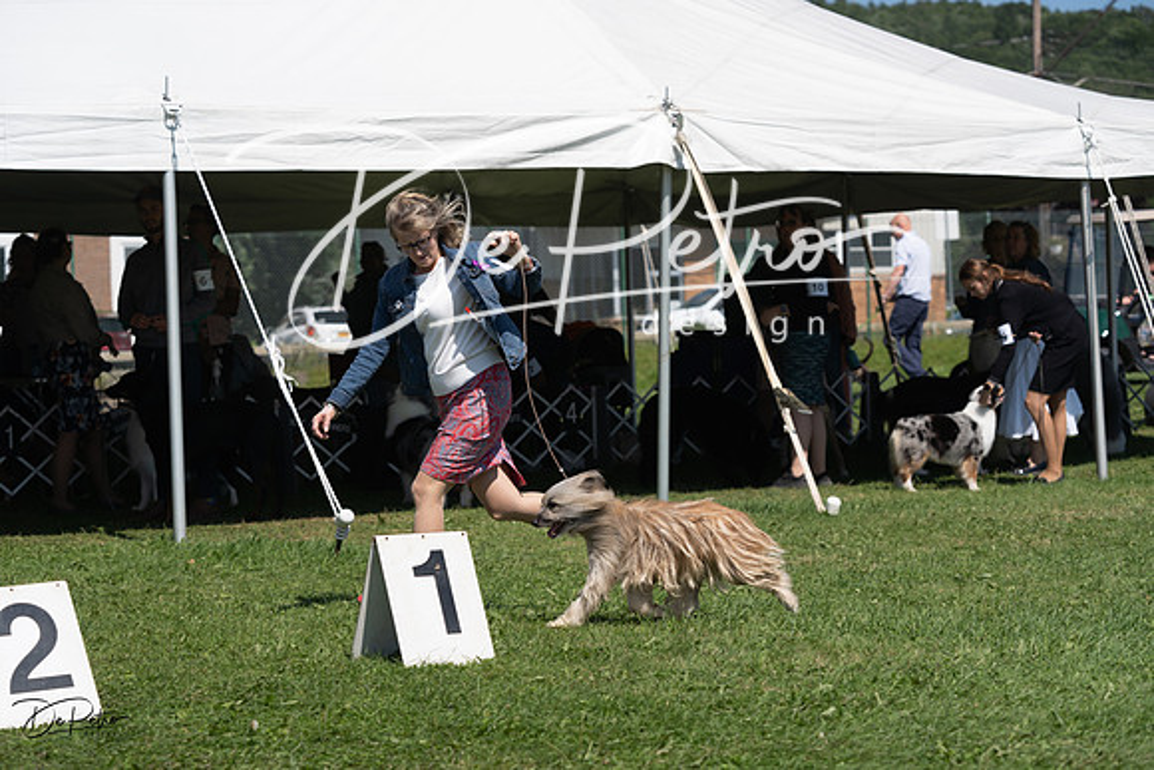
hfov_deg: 21.2
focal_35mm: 96
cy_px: 385
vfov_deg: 14.3
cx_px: 577
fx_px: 3078
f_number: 5
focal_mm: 96
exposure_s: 1/800
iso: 100
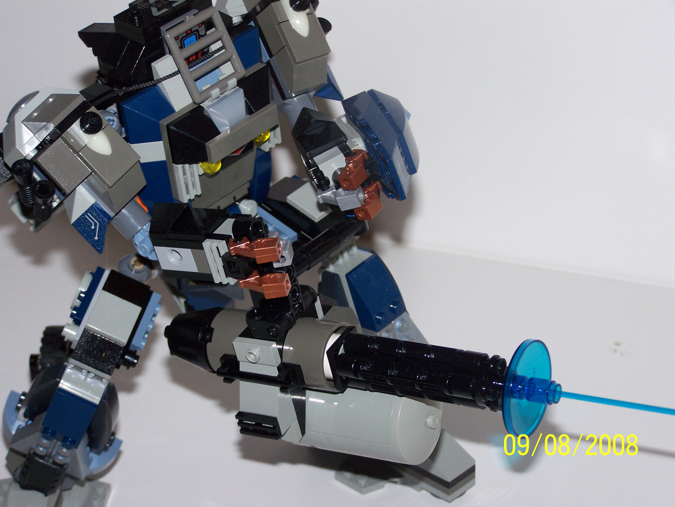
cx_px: 338
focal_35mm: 82
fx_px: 1599
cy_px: 254
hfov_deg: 23.8
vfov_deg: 18.0
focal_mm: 13.7
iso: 80
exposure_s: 1/80
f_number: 3.2
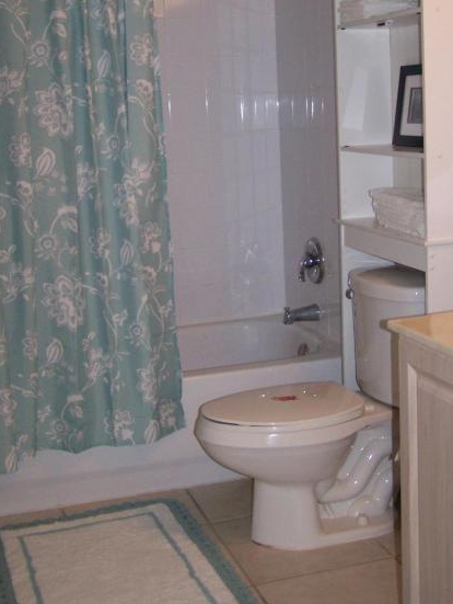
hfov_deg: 27.5
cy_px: 219
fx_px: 924
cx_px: 241
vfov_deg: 35.9
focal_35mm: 53
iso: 160
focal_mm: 6.3
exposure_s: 1/60
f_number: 2.8
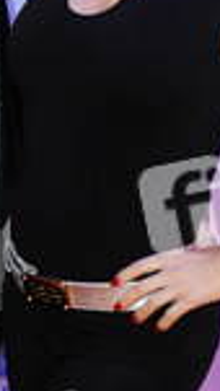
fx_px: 1005
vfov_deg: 21.7
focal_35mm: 97
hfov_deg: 12.4
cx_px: 38
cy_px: 65
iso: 1600
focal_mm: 35
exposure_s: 1/200
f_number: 5
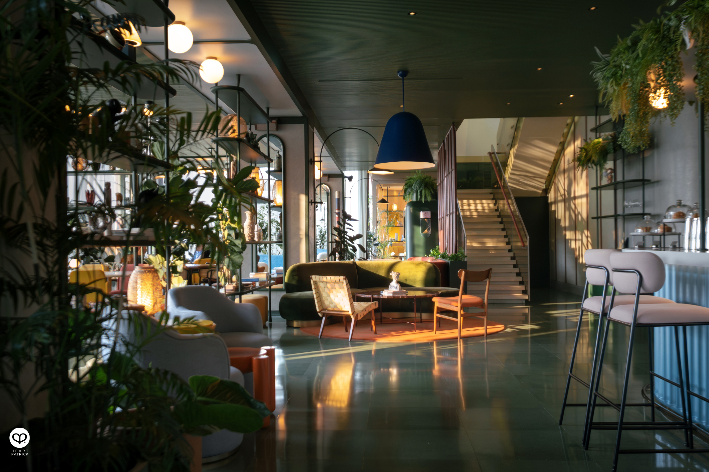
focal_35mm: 36
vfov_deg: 36.9
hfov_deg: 53.1
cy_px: 236
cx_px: 354
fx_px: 709
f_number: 4
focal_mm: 24
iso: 2000
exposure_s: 1/125
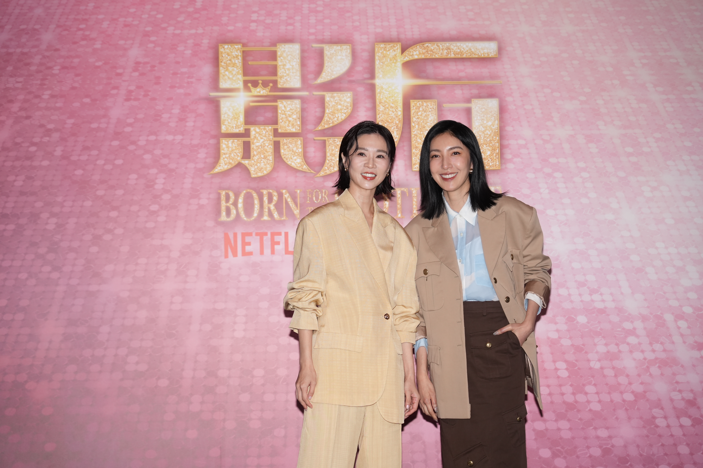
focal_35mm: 91
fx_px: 1777
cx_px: 352
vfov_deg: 15.0
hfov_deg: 22.4
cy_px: 234
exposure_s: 1/160
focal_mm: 91
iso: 1250
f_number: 4.5
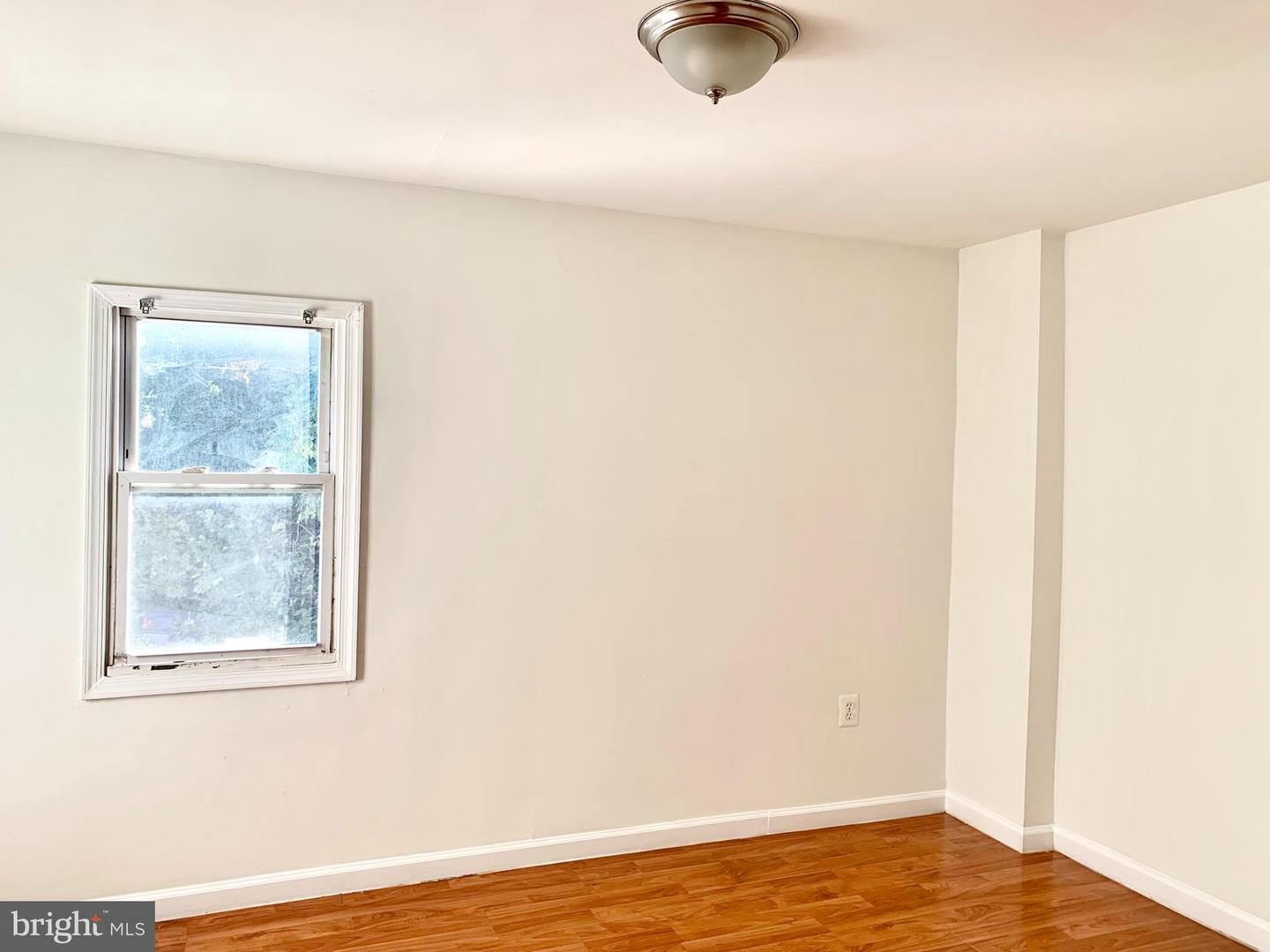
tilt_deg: -0.7
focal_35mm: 26
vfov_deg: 53.1
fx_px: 954
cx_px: 635
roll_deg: -1.0
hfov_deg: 67.3
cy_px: 476
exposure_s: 1/122
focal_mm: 4.25
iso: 40
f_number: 1.8
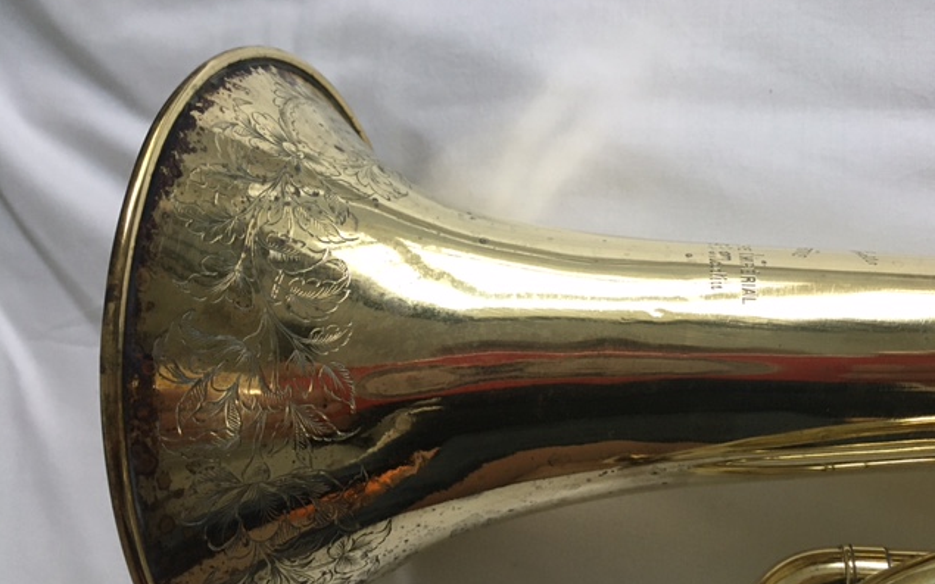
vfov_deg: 40.5
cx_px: 467
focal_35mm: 31
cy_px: 331
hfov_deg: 61.2
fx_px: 790
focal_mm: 4.15
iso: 160
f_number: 2.2
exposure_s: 1/33
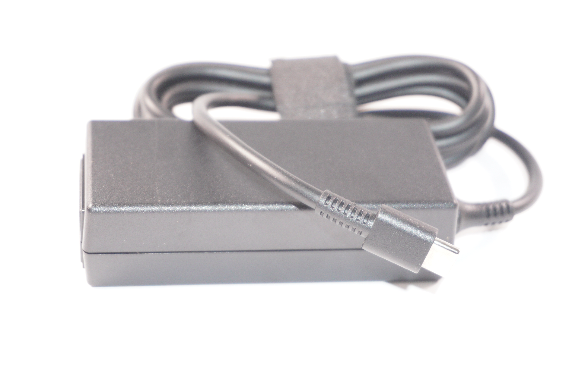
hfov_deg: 28.1
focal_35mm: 72
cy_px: 188
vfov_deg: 18.9
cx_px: 283
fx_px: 1131
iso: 800
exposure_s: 1/80
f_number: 5.6
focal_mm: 48
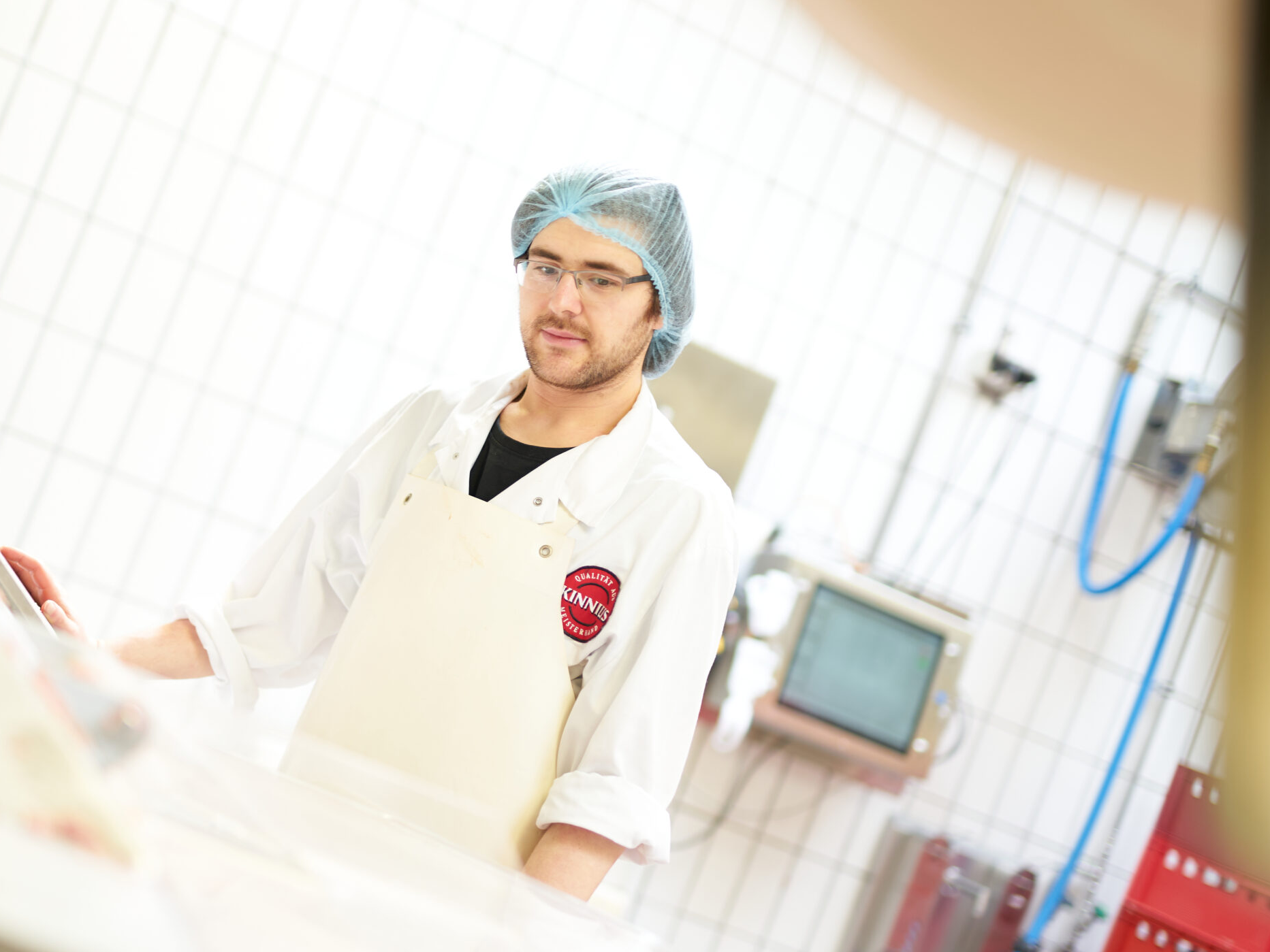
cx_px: 443
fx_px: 2422
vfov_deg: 22.2
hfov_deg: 29.2
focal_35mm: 66
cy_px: 537
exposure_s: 1/100
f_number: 1.4
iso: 100
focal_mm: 50
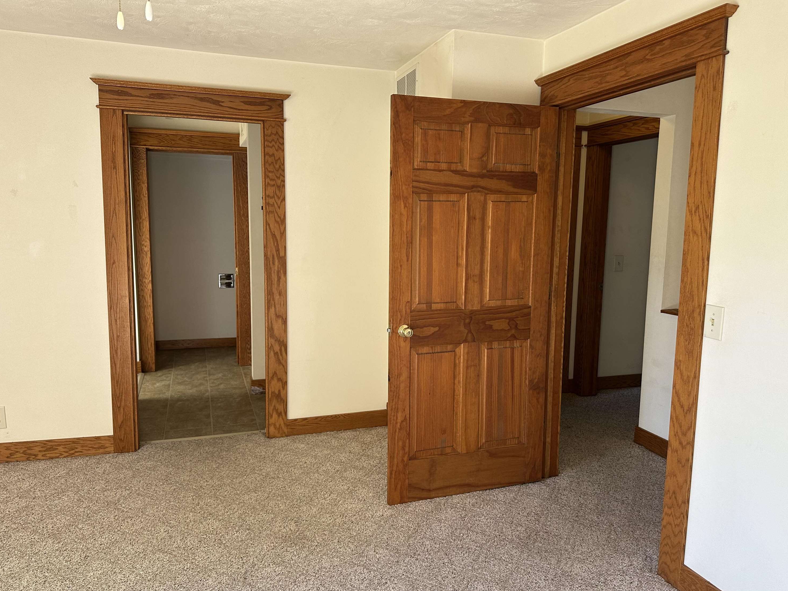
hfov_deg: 69.4
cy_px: 303
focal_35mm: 25
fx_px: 569
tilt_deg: -7.6
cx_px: 382
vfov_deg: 54.9
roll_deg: -0.5
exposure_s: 1/121
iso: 125
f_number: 1.78
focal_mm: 6.86
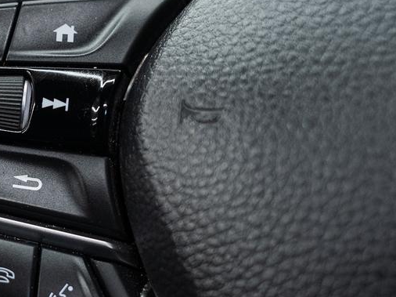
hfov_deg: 24.8
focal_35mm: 75
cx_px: 2
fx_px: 858
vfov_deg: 19.6
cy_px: 116
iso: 800
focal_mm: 27.4
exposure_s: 1/40
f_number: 3.5
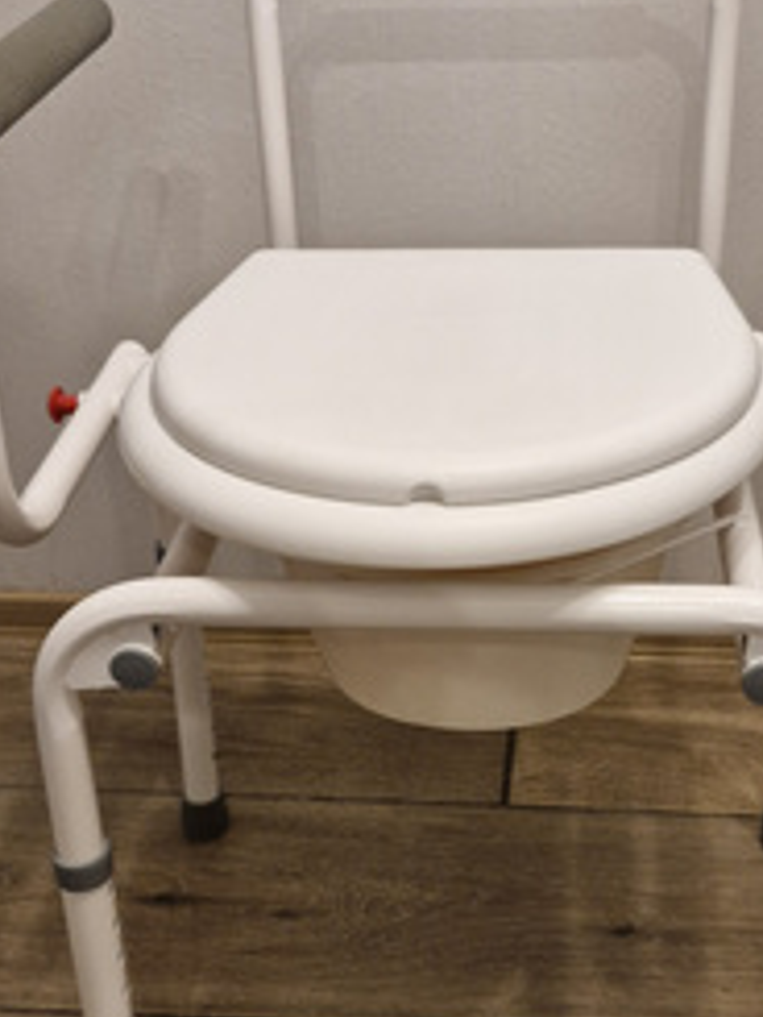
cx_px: 458
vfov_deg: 40.4
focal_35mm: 47
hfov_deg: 30.8
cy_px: 548
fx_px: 1380
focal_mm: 5.54
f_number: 1.8
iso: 400
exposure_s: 1/100
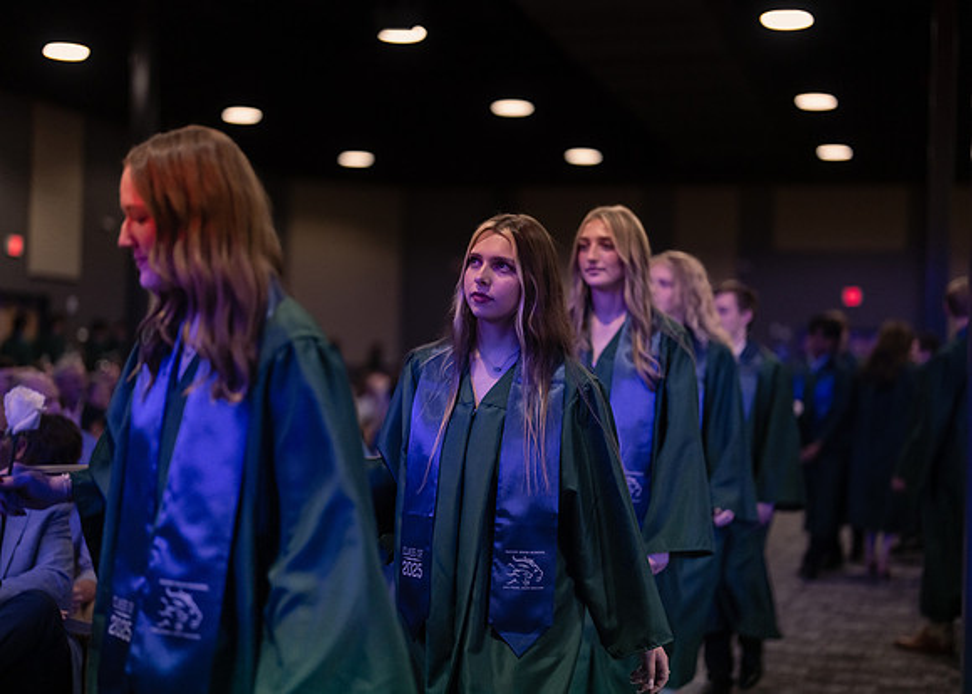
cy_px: 347
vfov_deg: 26.6
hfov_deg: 36.7
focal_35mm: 53
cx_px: 486
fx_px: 1465
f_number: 1.2
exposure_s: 1/500
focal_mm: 50
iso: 1250
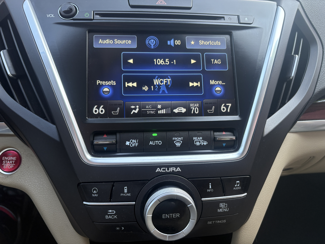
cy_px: 122
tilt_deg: -34.6
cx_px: 162
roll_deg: -6.3
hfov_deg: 67.3
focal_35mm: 26
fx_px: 244
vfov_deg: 53.1
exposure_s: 1/110
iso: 125
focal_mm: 5.96
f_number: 1.6
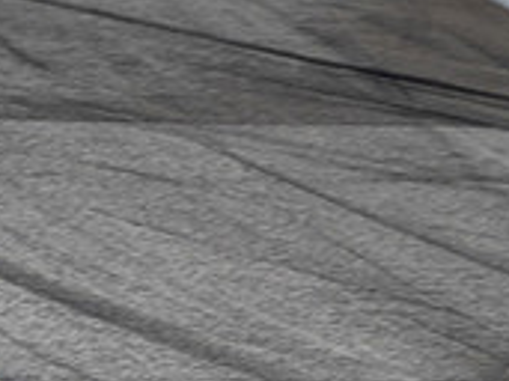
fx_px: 30005
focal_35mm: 2042
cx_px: -158
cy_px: 430
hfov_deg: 1.0
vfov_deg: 0.7
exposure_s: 1/400
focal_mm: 300
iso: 400
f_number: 9
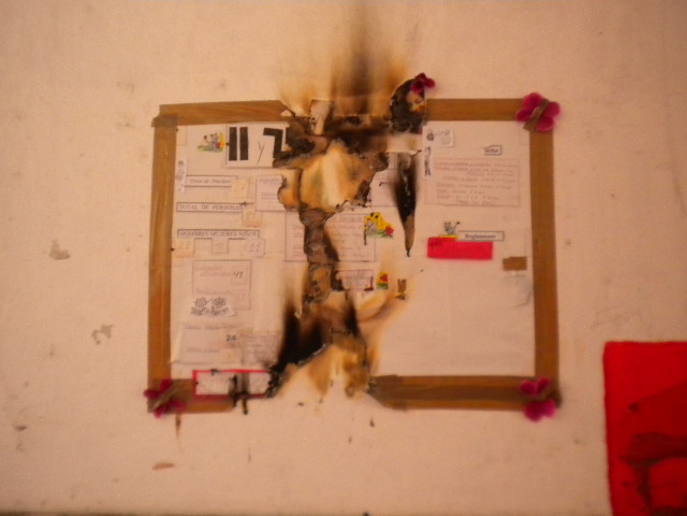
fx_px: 695
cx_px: 344
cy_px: 258
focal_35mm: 35
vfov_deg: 40.7
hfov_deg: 52.6
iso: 400
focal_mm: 6.3
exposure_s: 1/103
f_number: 3.1
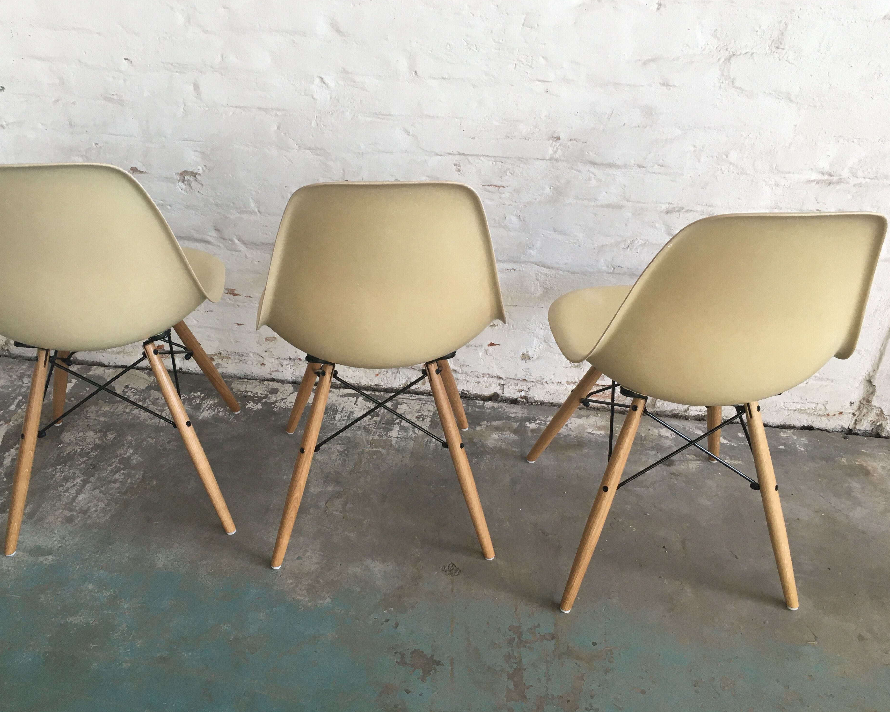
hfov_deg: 57.1
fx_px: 816
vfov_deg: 47.1
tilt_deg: -32.4
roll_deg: -0.6
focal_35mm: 31
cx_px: 409
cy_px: 351
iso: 32
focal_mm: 4.15
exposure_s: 1/33
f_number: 2.2
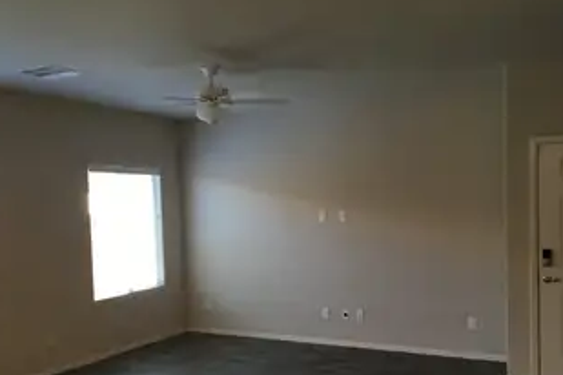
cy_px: 244
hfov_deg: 49.5
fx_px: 610
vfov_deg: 34.0
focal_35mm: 39
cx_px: 259
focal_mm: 4.15
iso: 50
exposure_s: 1/30
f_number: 2.2
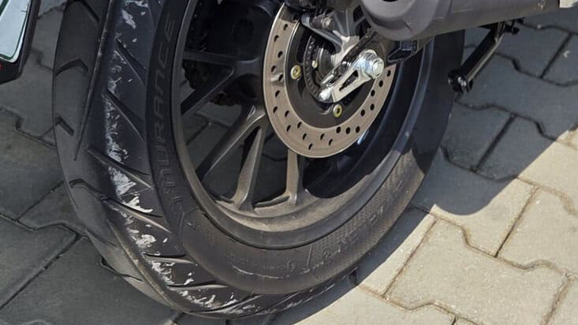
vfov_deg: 15.1
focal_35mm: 70
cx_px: 416
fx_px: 1073
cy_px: -248
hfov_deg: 29.8
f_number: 1.8
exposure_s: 1/2859
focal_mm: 5.4
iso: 80
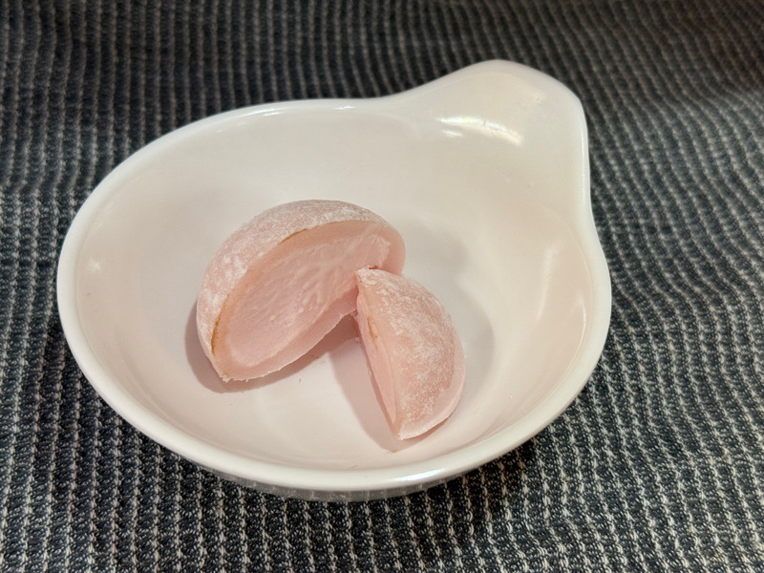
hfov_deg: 39.7
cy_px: 286
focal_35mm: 48
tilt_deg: -44.6
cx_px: 382
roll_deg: -4.5
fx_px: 1059
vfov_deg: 30.3
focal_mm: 6.76
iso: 100
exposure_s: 1/50
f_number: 1.78
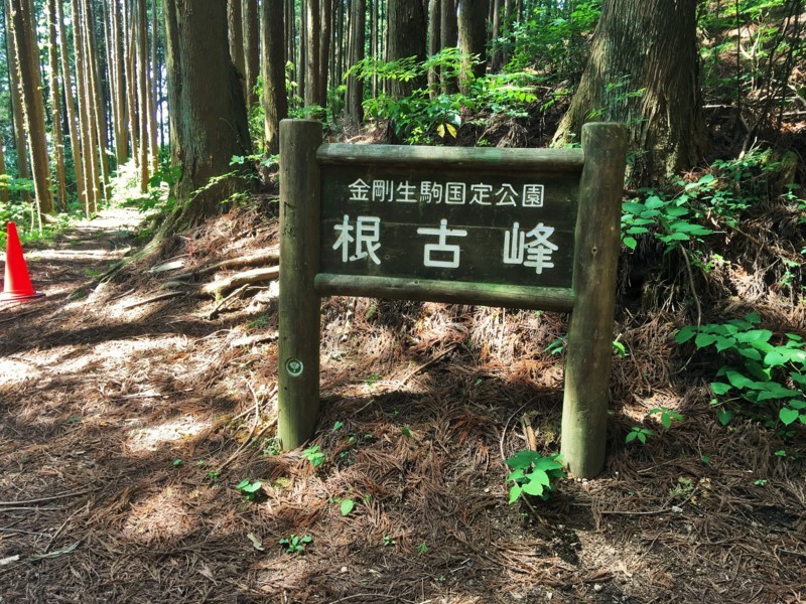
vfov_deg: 48.2
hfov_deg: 61.7
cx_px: 403
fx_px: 675
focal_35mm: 29
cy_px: 302
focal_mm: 4.15
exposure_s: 1/40
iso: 25
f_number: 2.2
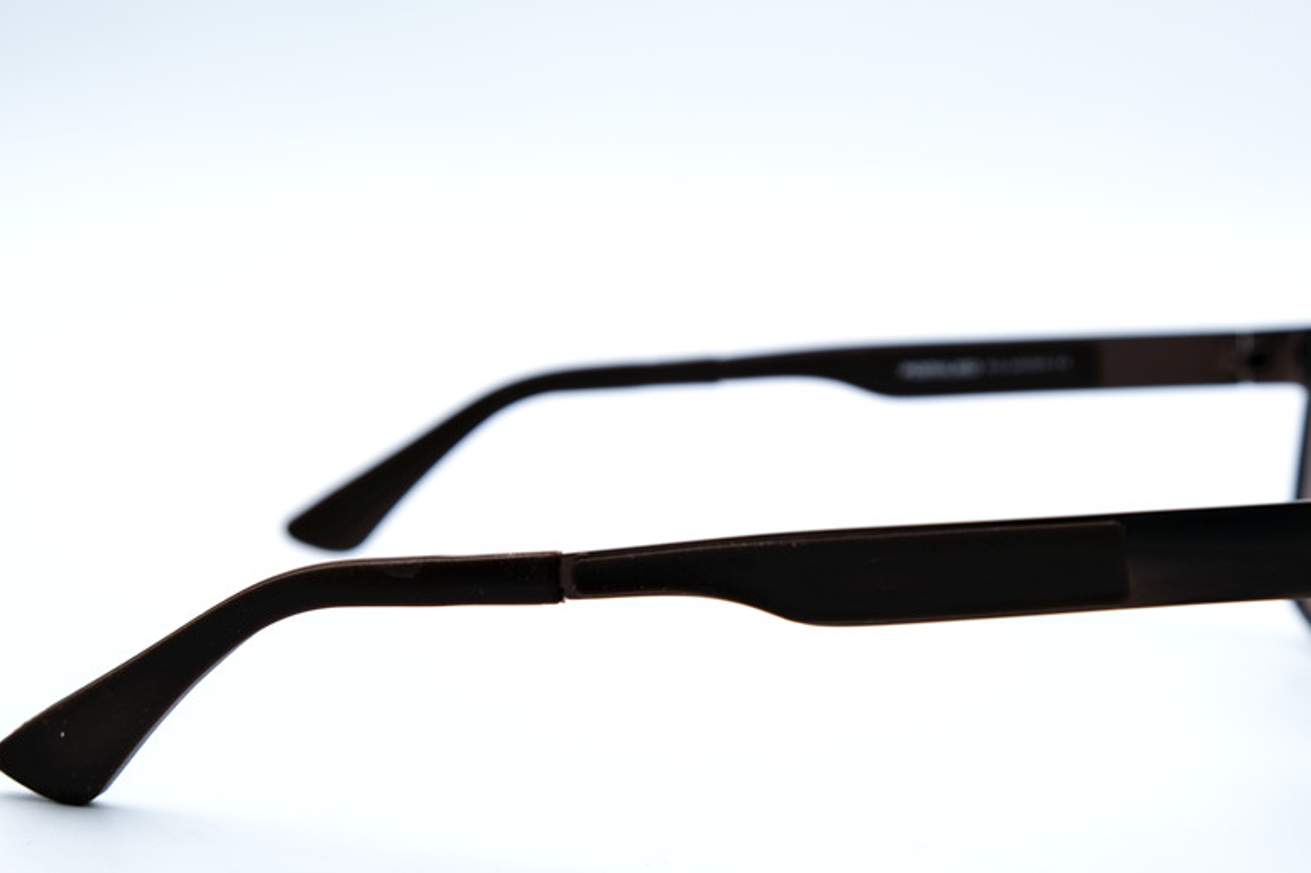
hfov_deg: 26.6
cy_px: 537
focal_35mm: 76
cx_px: 747
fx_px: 2767
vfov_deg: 17.9
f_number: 5.6
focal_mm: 39
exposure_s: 1/125
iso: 160
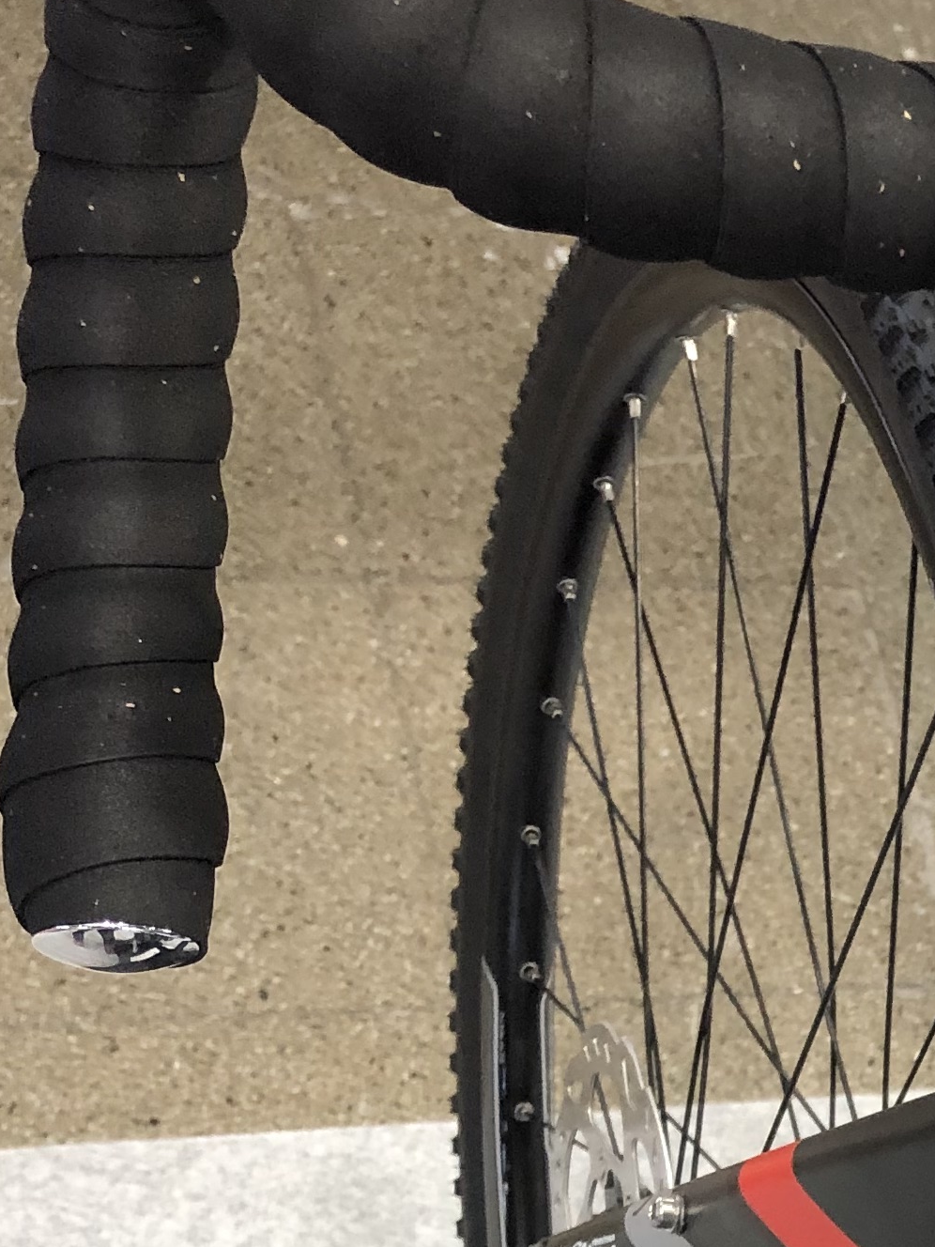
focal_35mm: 85
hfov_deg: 15.9
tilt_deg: -52.5
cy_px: 1341
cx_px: 1401
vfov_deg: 21.9
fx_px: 3061
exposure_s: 1/33
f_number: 1.8
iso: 40
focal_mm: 3.99
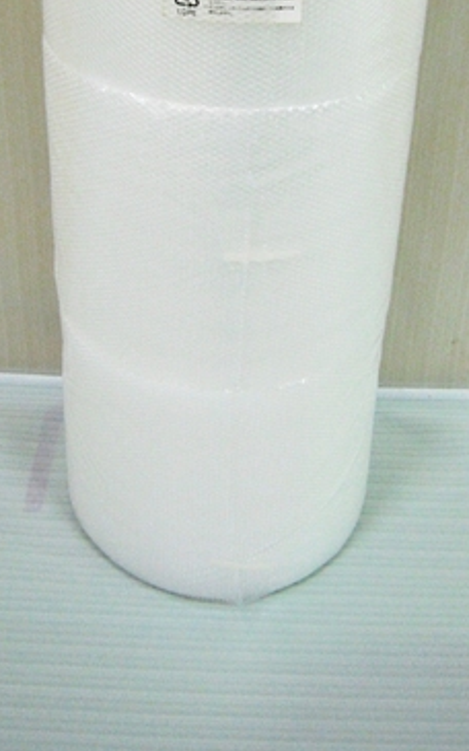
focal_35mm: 52
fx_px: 1064
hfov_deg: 24.8
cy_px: 121
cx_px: 259
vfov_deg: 37.1
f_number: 2.7
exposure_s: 1/30
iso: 200
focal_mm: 5
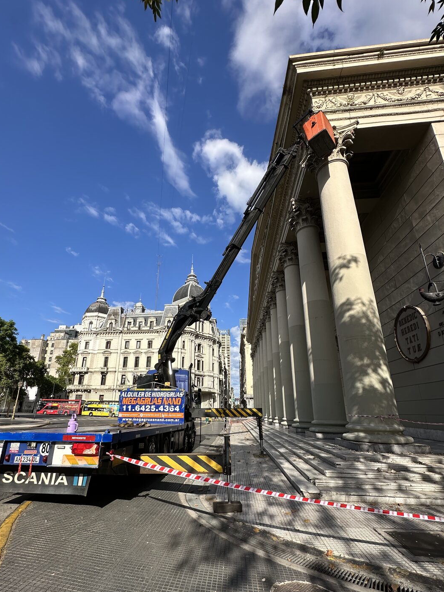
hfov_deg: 77.9
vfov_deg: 94.2
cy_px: 327
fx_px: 274
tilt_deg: +18.0
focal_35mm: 16
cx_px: 202
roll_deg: -1.9
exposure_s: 1/2564
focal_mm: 2.22
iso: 50
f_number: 2.2
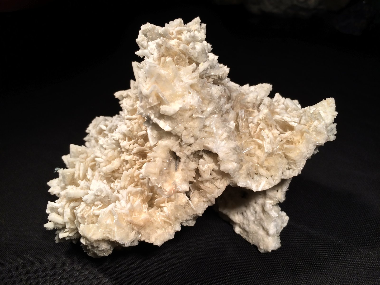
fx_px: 318
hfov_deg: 61.7
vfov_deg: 48.2
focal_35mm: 29
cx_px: 190
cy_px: 142
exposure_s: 1/169
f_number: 2.2
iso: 32
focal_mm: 4.15
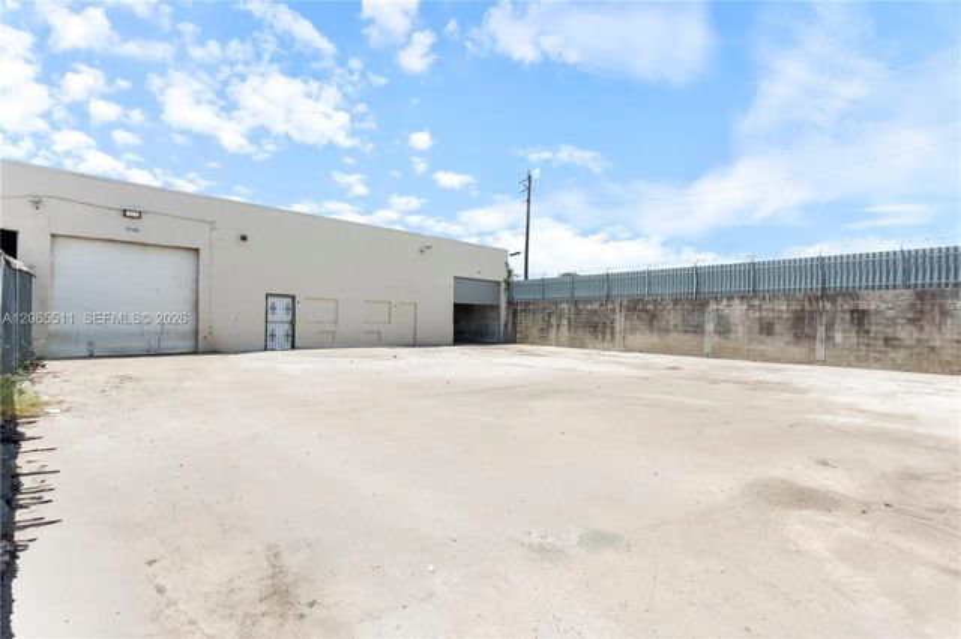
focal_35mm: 16
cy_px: 320
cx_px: 480
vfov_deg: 73.7
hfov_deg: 96.8
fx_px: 427
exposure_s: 1/800
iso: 800
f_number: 9
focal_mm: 16
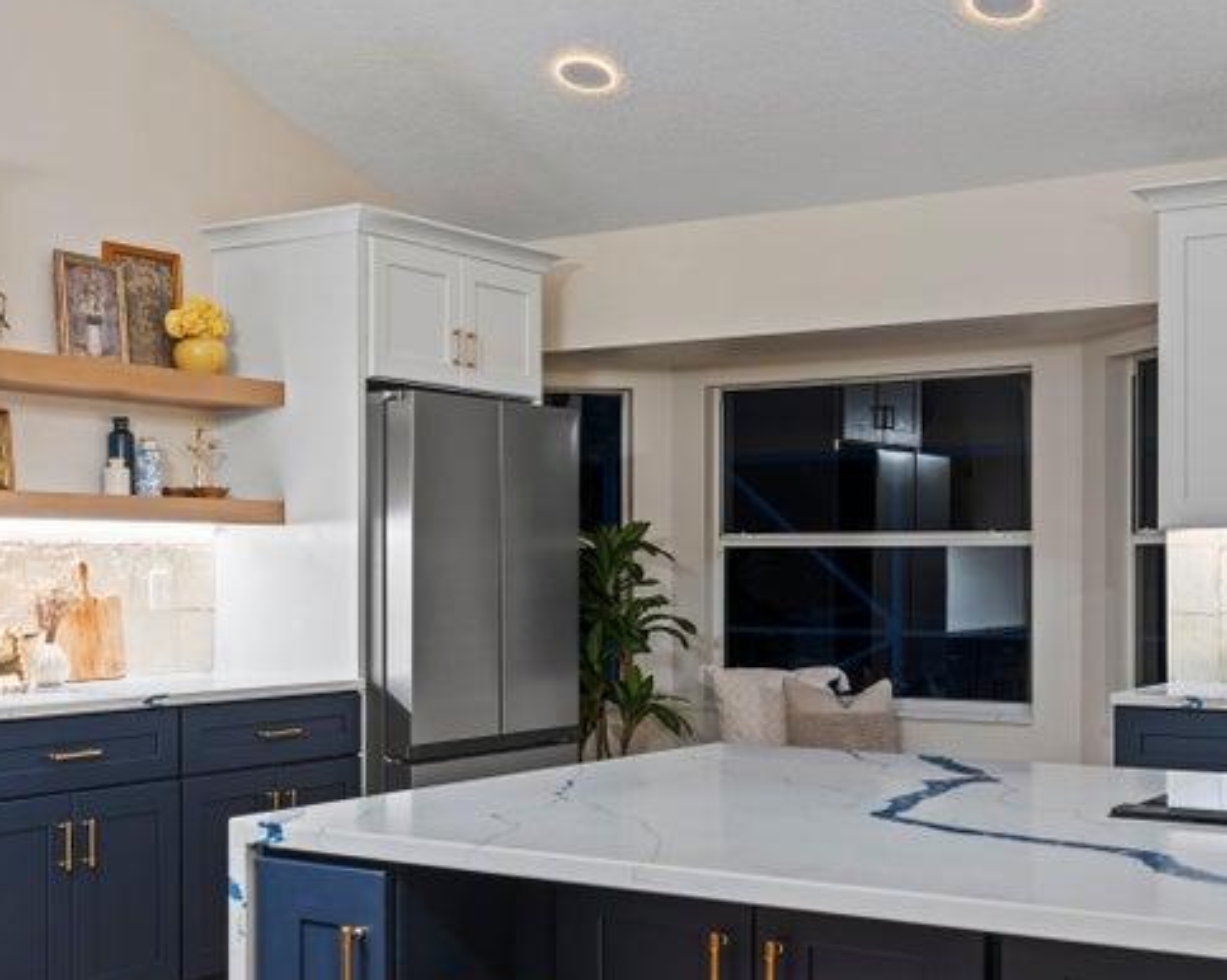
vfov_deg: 30.8
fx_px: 1779
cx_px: 536
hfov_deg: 38.0
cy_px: 559
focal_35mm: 49
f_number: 9
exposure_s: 4
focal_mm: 35
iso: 320
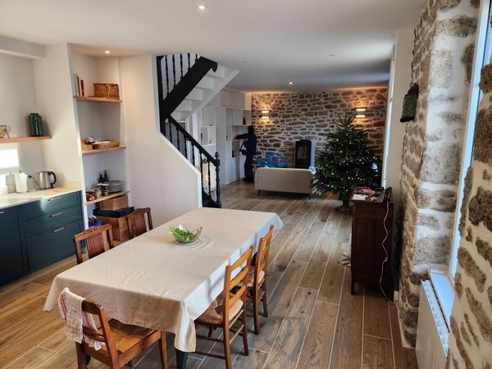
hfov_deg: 73.9
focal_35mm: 23
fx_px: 327
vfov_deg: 58.9
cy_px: 184
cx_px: 246
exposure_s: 1/100
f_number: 1.8
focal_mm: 5.4
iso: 80
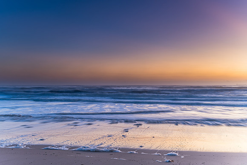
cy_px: 82
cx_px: 124
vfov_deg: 34.2
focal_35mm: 39
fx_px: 267
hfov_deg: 49.6
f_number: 9
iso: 100
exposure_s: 1.6
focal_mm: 38
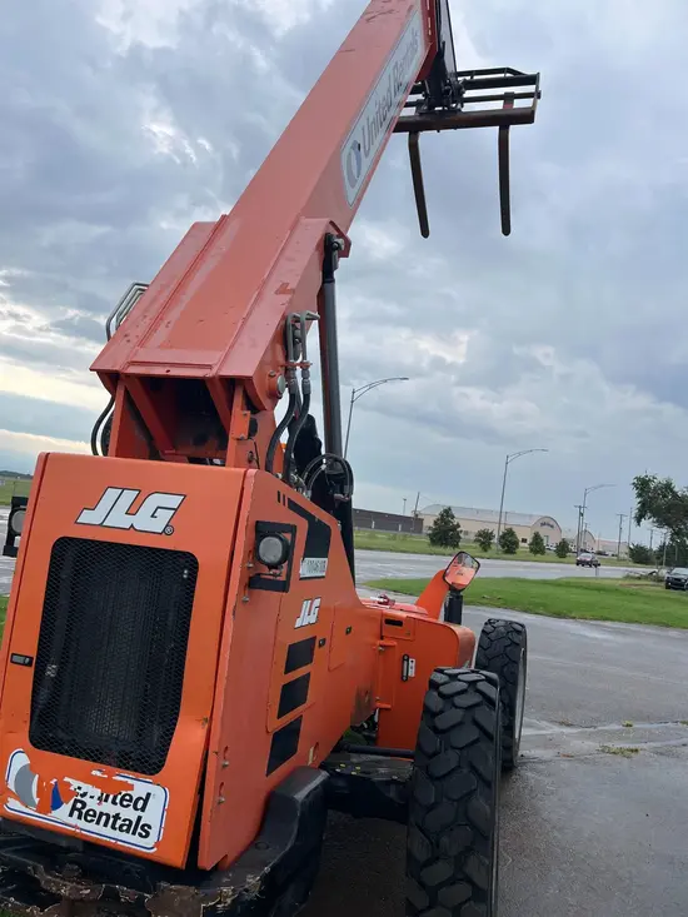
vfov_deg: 67.3
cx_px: 344
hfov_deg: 53.1
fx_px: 689
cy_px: 458
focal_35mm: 26
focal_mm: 5.1
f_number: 1.6
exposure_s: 1/1372
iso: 50
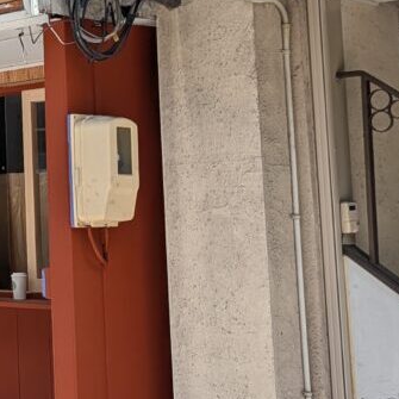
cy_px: 107
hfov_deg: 18.0
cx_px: -269
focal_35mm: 81
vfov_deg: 21.2
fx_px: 1056
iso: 20
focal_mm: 6.9
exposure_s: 1/1462
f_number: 1.68
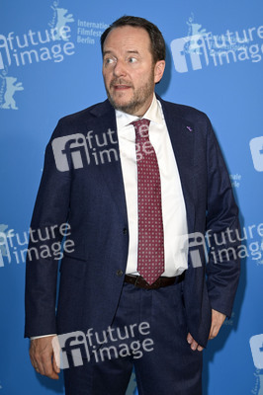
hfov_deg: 16.6
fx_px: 900
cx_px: 132
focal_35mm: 82
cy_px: 198
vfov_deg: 24.8
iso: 800
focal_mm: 82
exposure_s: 1/250
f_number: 5.6
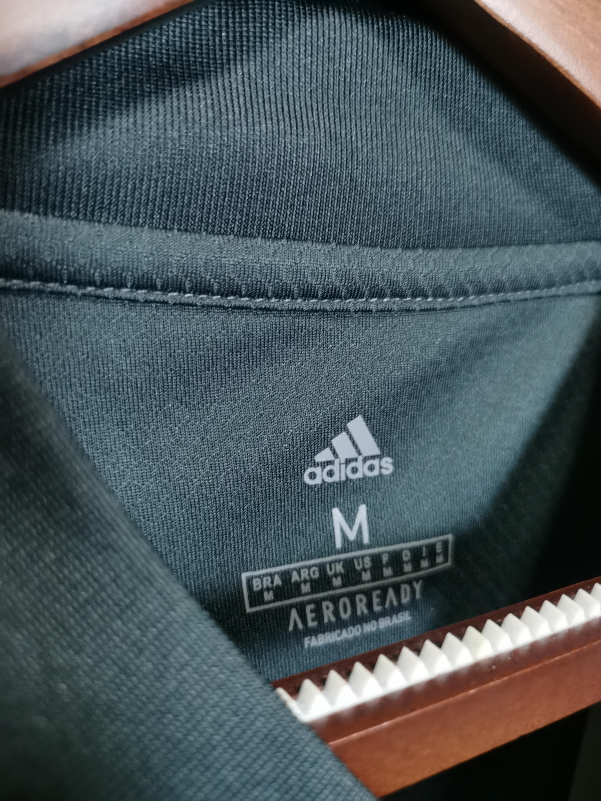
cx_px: 300
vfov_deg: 65.3
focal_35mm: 27
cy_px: 400
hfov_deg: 51.4
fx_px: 625
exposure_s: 1/25
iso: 640
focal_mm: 5.58
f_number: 1.8
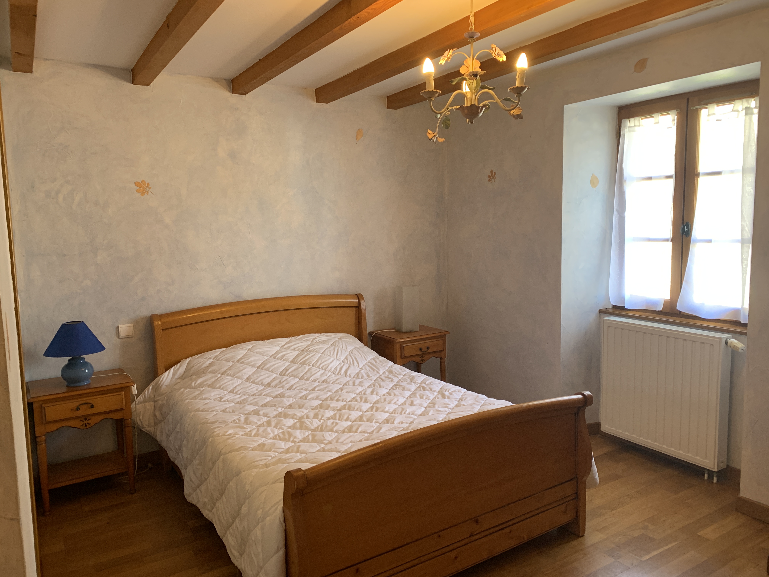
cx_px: 384
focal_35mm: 26
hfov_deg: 67.3
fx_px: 578
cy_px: 288
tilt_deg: -7.8
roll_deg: +1.9
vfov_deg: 53.1
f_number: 1.8
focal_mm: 4.25
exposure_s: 1/50
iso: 125
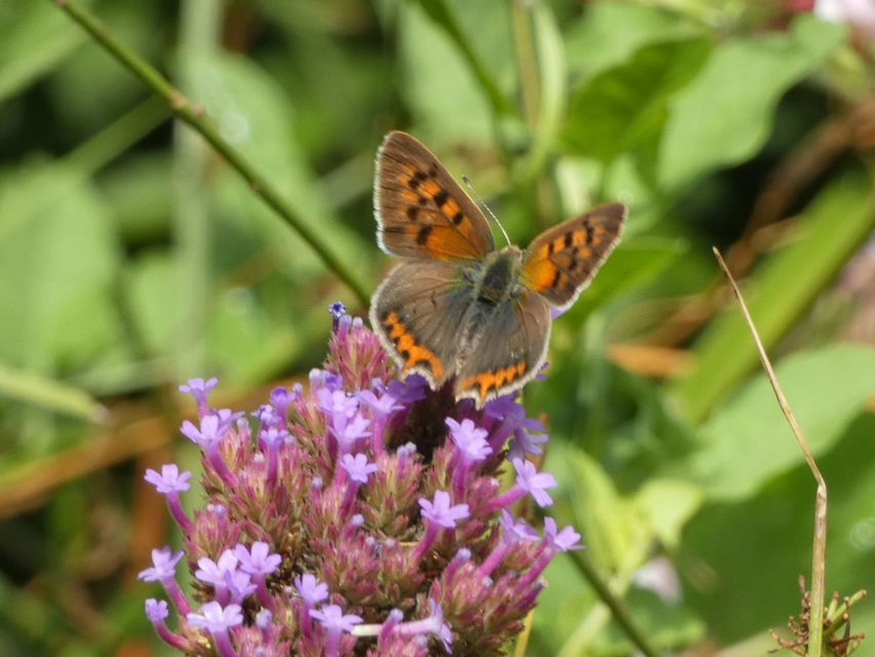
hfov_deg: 5.7
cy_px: 328
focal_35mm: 350
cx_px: 438
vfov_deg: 4.2
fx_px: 8848
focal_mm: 62.7
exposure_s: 1/80
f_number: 5.6
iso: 100
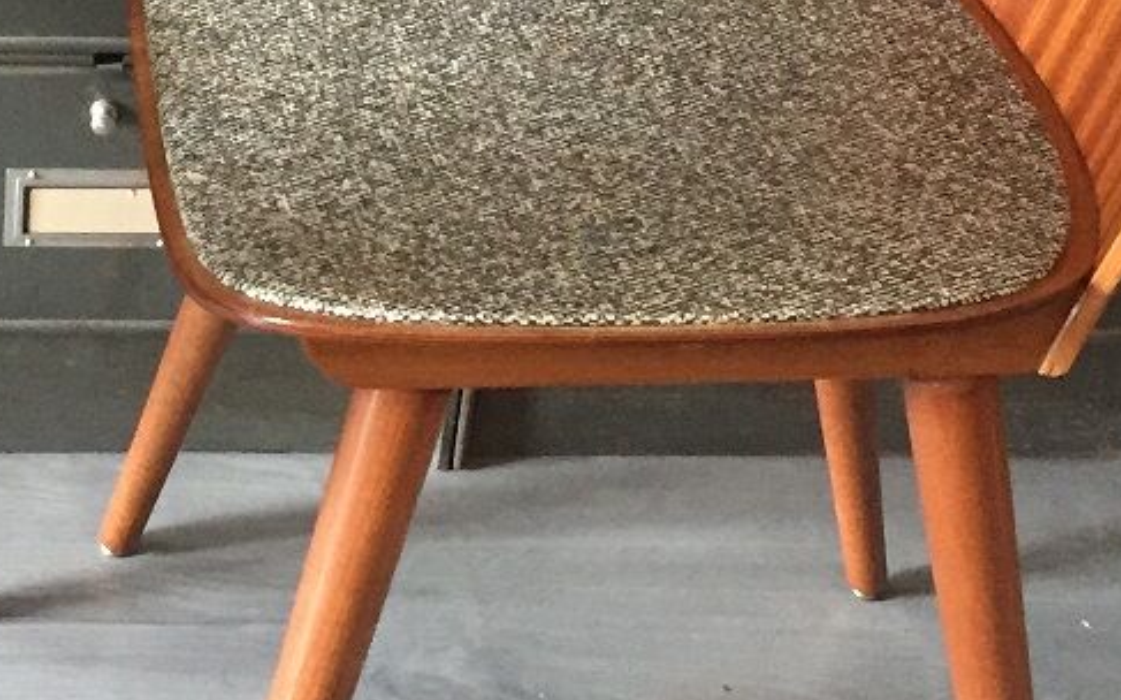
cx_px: 150
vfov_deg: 12.7
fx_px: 3146
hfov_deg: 19.9
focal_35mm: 103
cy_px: 212
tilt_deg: -32.4
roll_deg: -3.8
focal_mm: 4.15
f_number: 2.2
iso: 250
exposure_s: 1/25
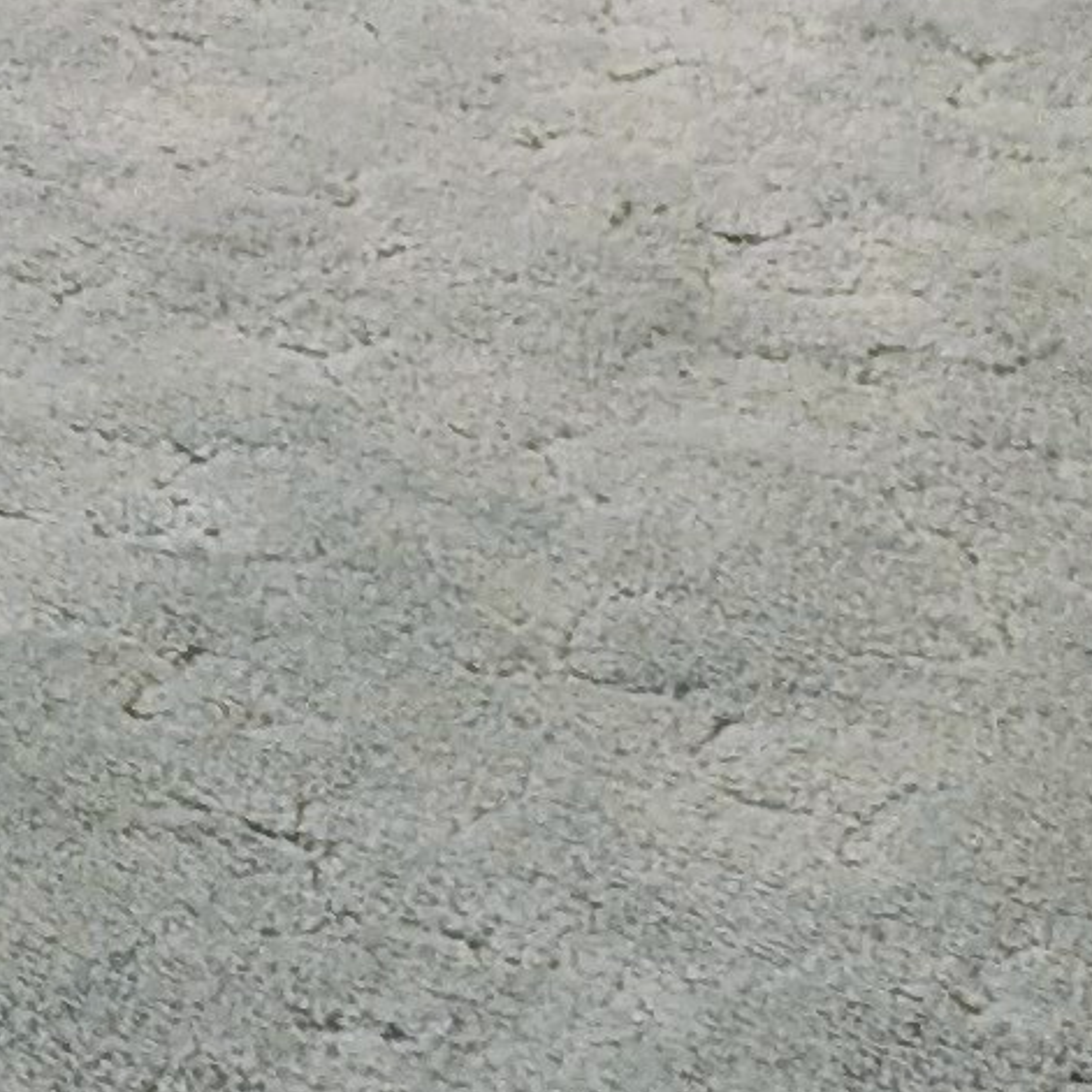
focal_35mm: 184
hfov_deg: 7.8
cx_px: -2495
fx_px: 6567
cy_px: -1825
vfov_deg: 8.4
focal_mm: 6.9
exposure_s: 1/120
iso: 34
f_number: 1.68
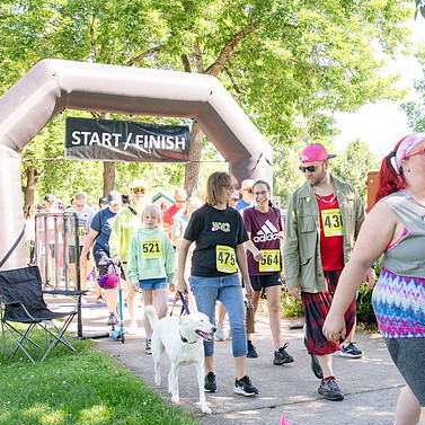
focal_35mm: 47
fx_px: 653
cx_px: 282
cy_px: 214
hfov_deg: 35.7
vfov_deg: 36.1
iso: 500
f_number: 3.5
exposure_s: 1/400
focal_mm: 24
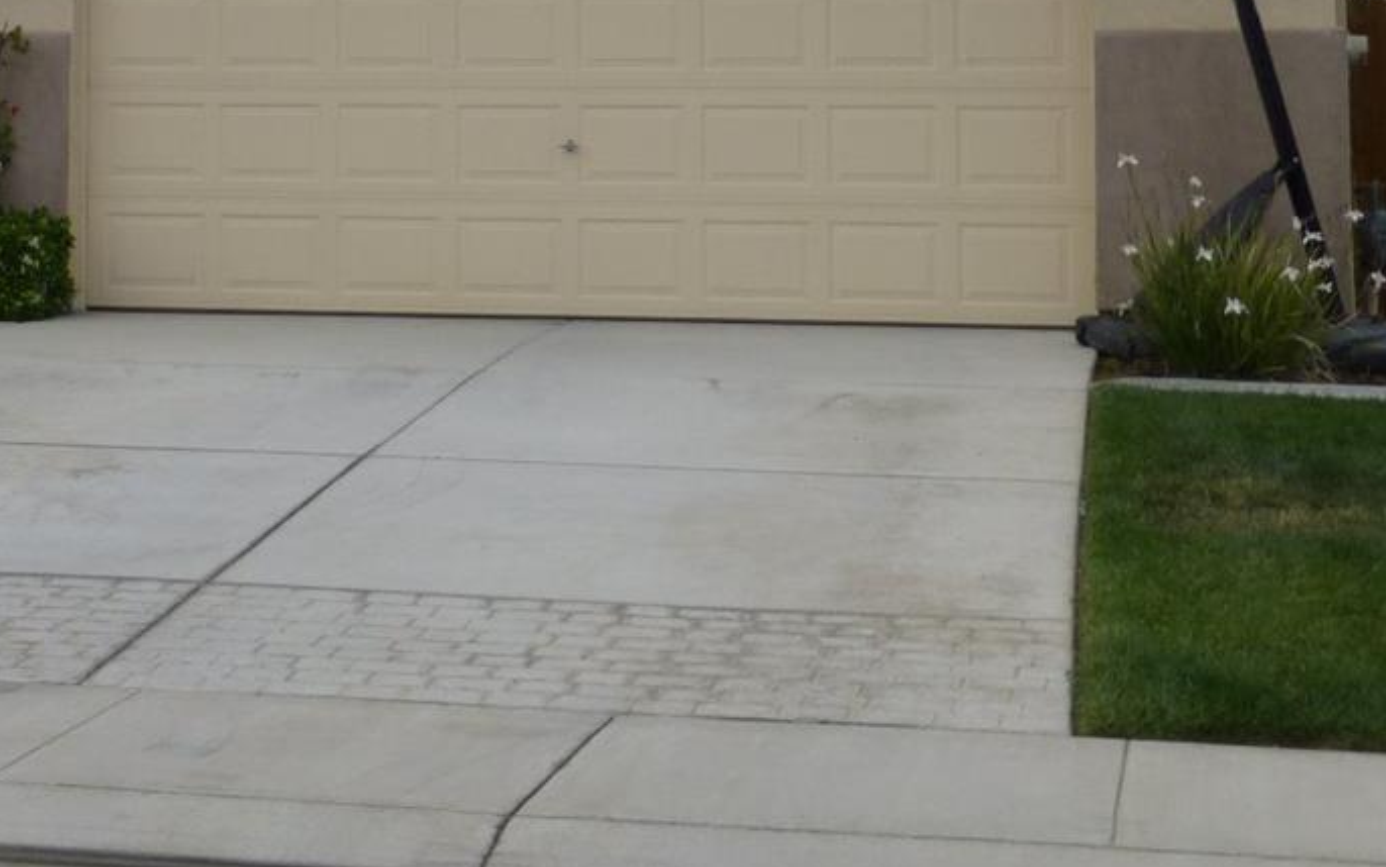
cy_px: -249
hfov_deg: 21.4
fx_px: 3589
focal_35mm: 95
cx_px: 137
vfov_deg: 13.3
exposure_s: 1/1000
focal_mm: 7.4
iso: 100
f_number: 3.9
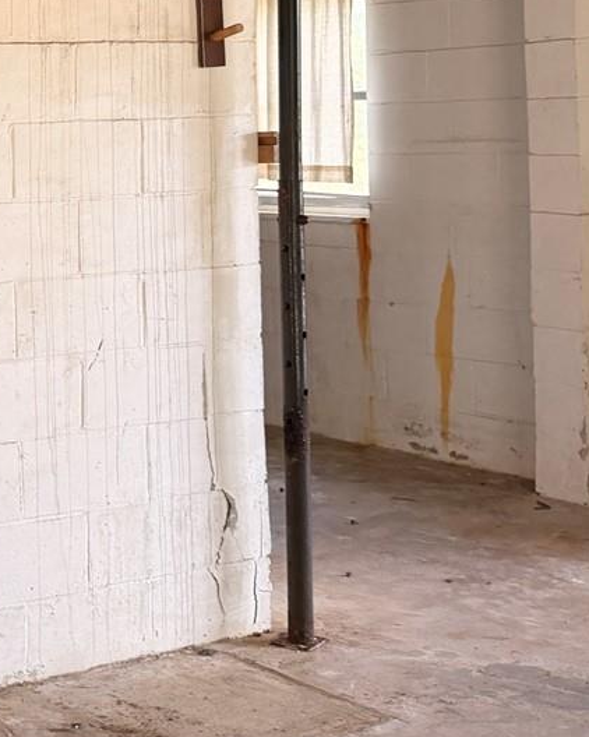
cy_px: 159
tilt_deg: -0.9
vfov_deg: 26.3
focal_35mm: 71
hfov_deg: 18.6
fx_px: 1548
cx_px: -334
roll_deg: +1.4
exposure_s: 1/121
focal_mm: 6.76
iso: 160
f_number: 1.78
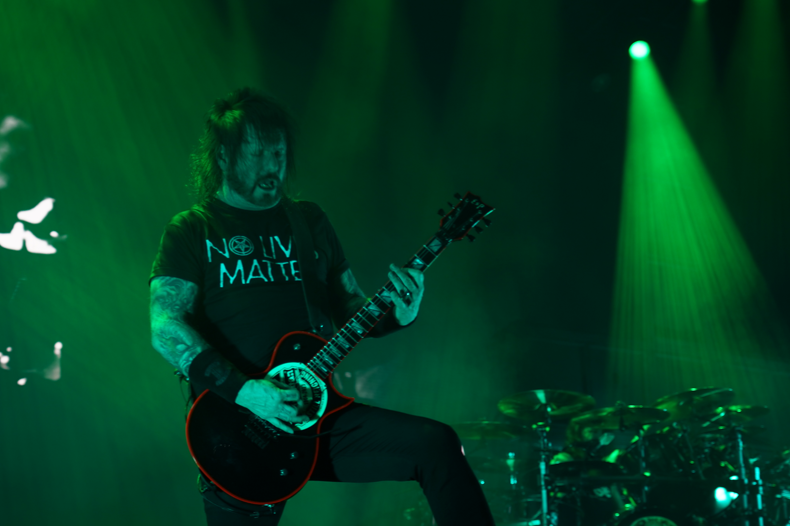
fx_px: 2106
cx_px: 353
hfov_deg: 21.2
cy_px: 361
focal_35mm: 96
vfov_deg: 14.2
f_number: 4
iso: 250
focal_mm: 65
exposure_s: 1/80
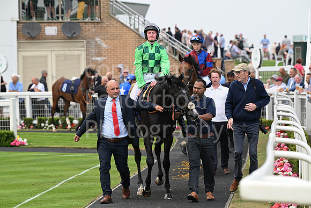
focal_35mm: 185
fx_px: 1598
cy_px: 104
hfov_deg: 11.1
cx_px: 156
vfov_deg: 7.4
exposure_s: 1/400
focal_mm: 185
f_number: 5.6
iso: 640
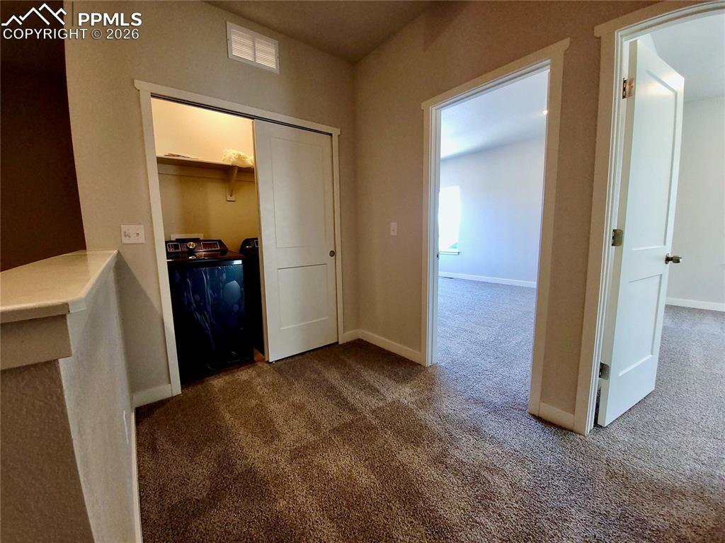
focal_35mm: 13
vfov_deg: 89.9
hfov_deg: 106.2
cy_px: 272
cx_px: 362
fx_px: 272
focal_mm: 1.74
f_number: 2.2
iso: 125
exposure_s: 1/30
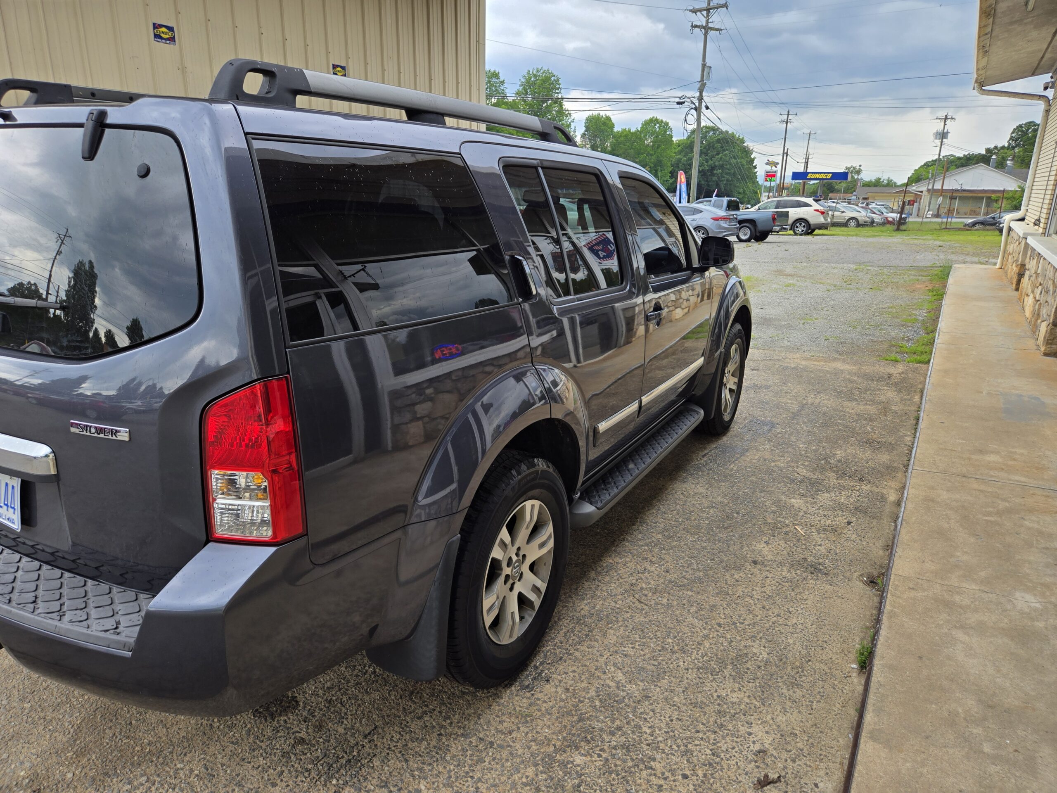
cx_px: 528
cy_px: 396
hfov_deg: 73.9
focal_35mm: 23
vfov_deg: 58.9
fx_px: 702
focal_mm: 5.4
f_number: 1.8
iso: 25
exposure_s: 1/315
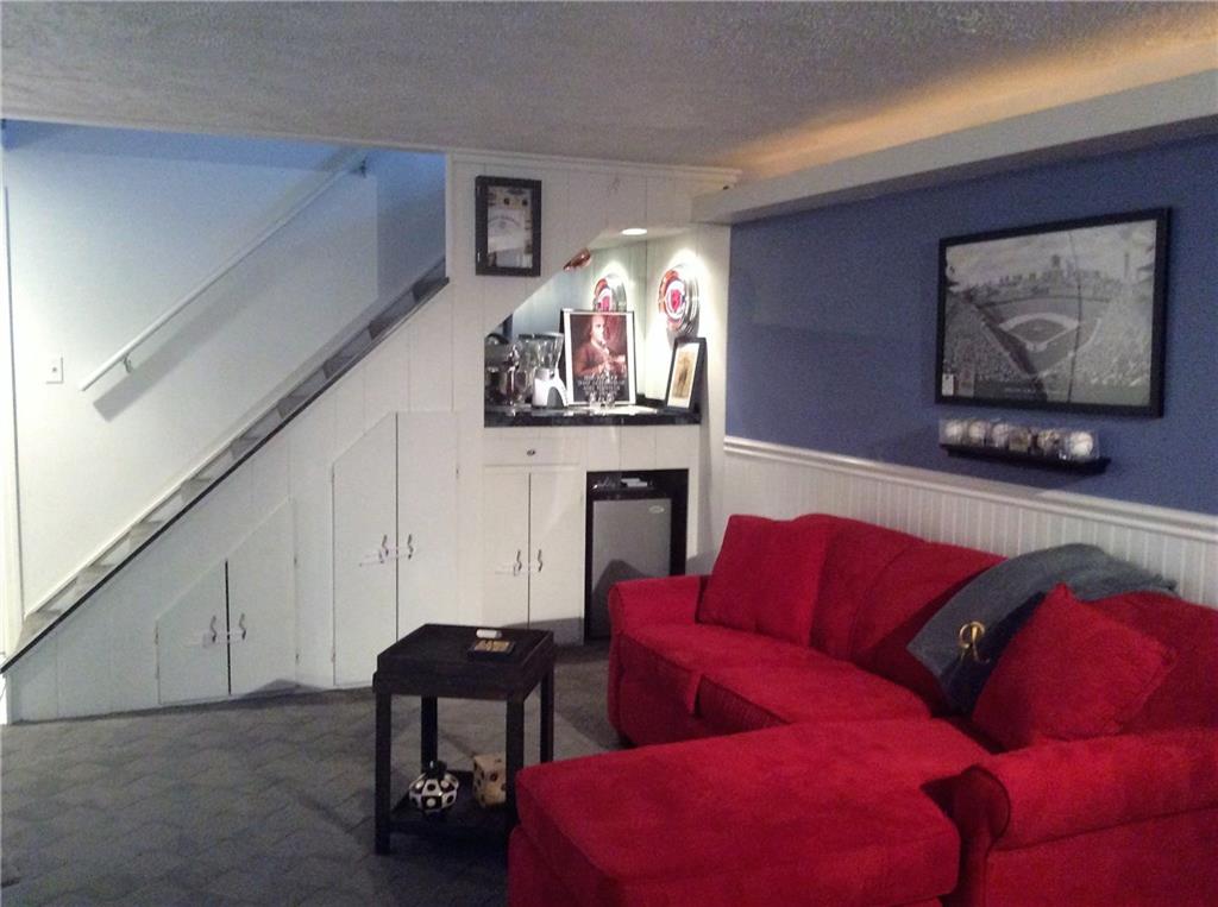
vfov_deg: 44.0
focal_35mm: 32
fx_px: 1123
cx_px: 609
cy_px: 454
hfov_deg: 56.9
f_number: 2.4
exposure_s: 1/17
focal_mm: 3.3
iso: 320
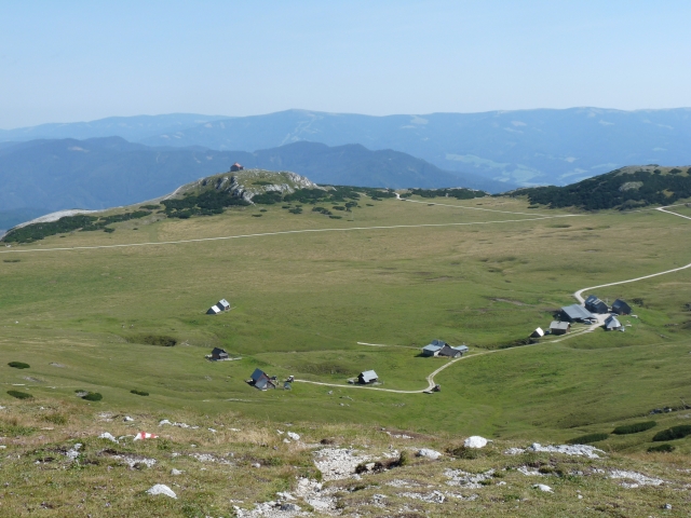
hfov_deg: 33.8
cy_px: 259
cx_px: 346
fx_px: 1138
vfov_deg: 25.7
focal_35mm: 57
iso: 100
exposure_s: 1/400
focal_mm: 10.1
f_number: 5.6
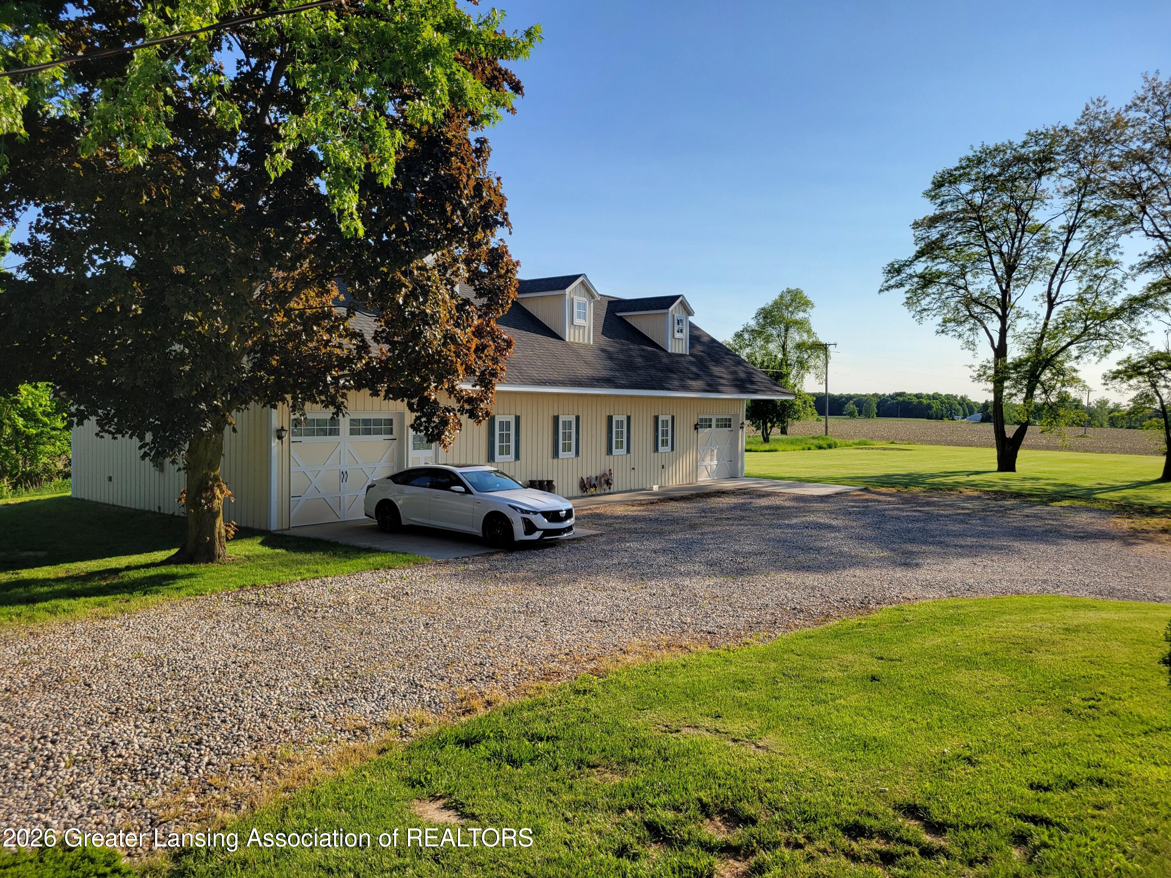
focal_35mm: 26
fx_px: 880
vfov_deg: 53.1
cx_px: 586
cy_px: 439
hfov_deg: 67.3
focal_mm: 5.4
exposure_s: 1/2259
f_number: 1.8
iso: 40
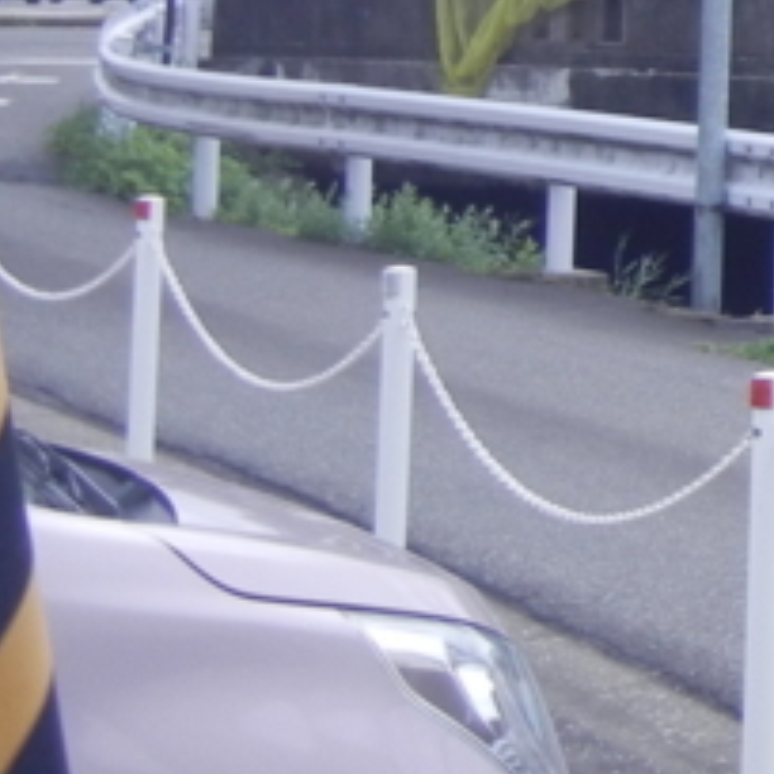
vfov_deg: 12.7
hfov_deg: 11.1
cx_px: 1836
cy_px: -212
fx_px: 3365
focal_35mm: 133
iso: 160
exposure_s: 1/756
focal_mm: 5.4
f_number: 3.5
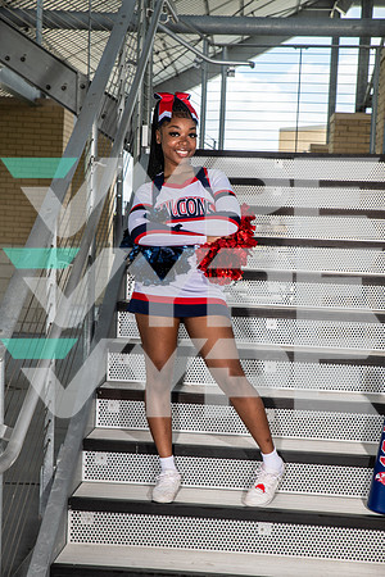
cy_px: 288
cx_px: 192
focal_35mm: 70
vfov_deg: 28.8
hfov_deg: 19.5
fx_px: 1123
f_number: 7.1
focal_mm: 70
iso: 200
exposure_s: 1/320
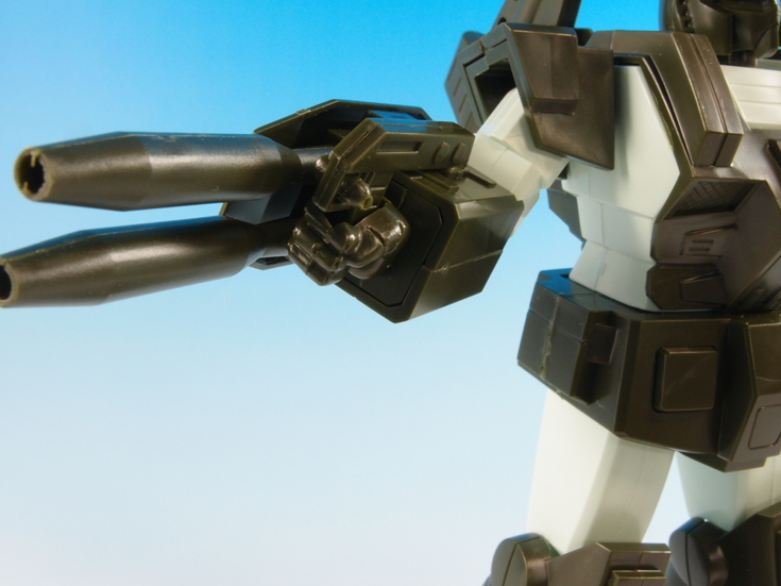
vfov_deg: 38.7
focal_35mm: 37
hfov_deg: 50.1
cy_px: 283
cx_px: 389
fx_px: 835
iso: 100
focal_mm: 7.41
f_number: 8
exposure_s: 1/2.5
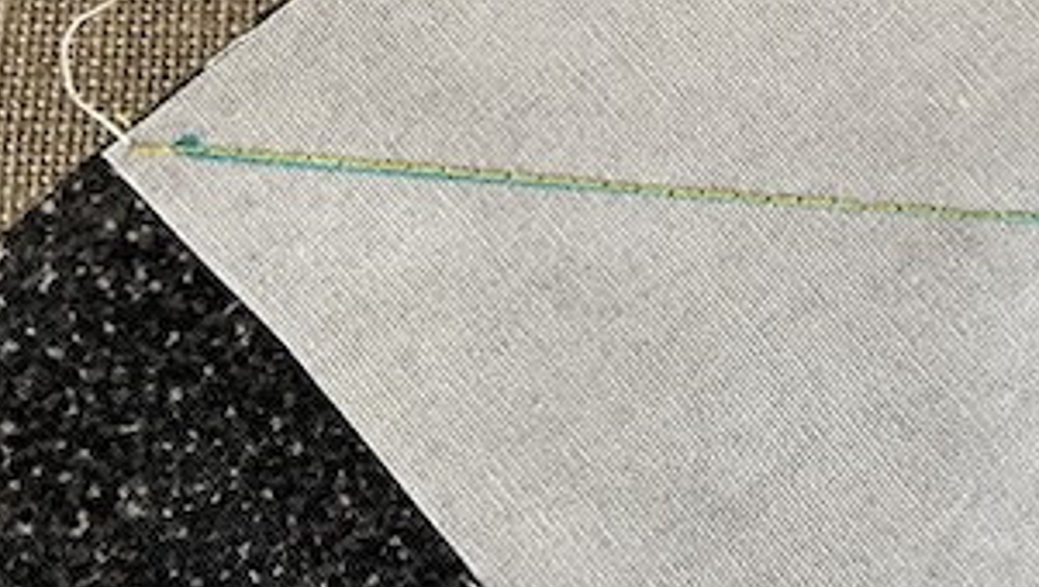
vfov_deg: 25.4
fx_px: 1296
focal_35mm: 47
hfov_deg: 42.6
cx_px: 756
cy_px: 195
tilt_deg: -83.8
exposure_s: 1/60
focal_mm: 4.2
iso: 250
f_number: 1.6
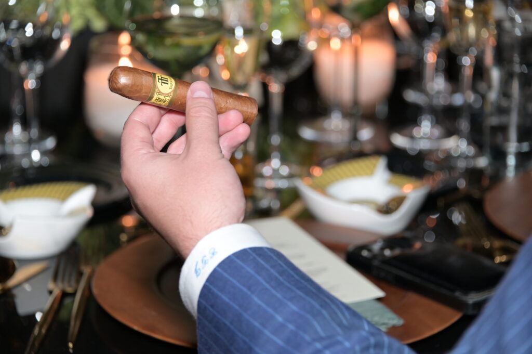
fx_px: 1993
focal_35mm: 135
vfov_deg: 10.1
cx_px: 266
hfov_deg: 15.2
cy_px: 177
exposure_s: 1/80
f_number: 5.6
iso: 2000
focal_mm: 135
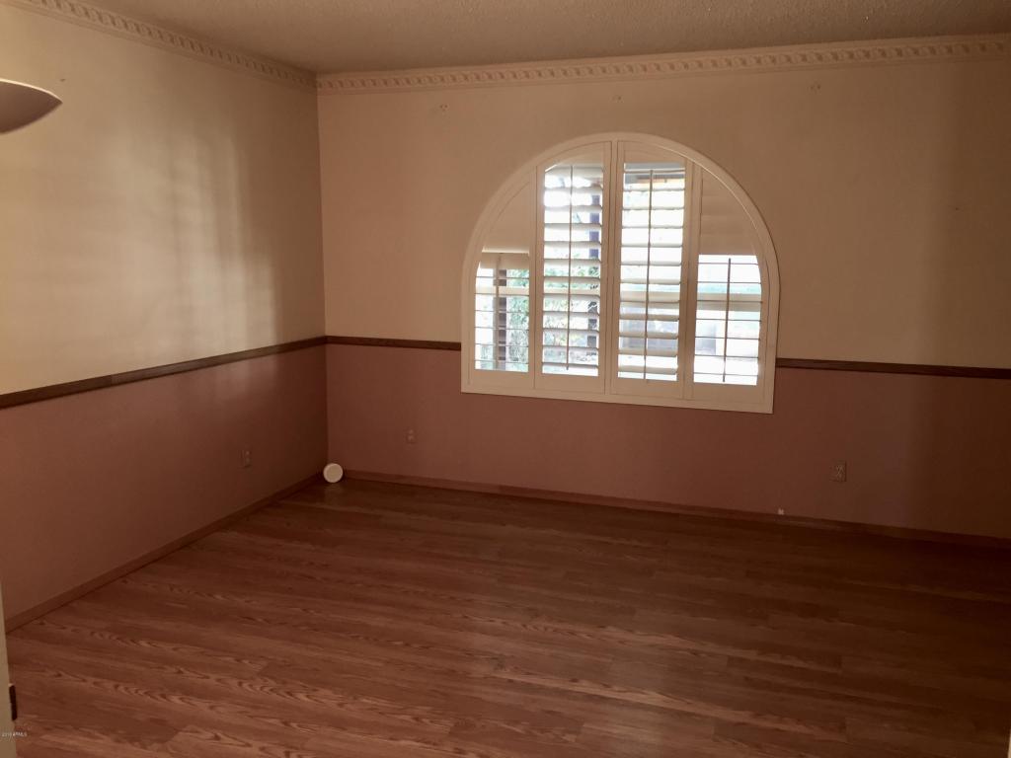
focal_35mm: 29
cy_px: 379
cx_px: 506
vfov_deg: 48.2
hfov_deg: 61.7
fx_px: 847
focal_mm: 4.15
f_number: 2.2
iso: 80
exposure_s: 1/30
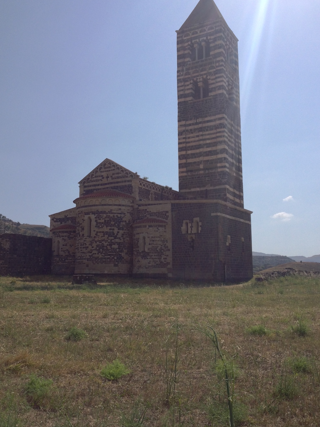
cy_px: 197
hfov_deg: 36.0
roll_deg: +1.0
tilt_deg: +8.0
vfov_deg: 46.8
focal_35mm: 40
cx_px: 152
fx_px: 493
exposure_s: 1/1623
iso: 50
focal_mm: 4.28
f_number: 2.4
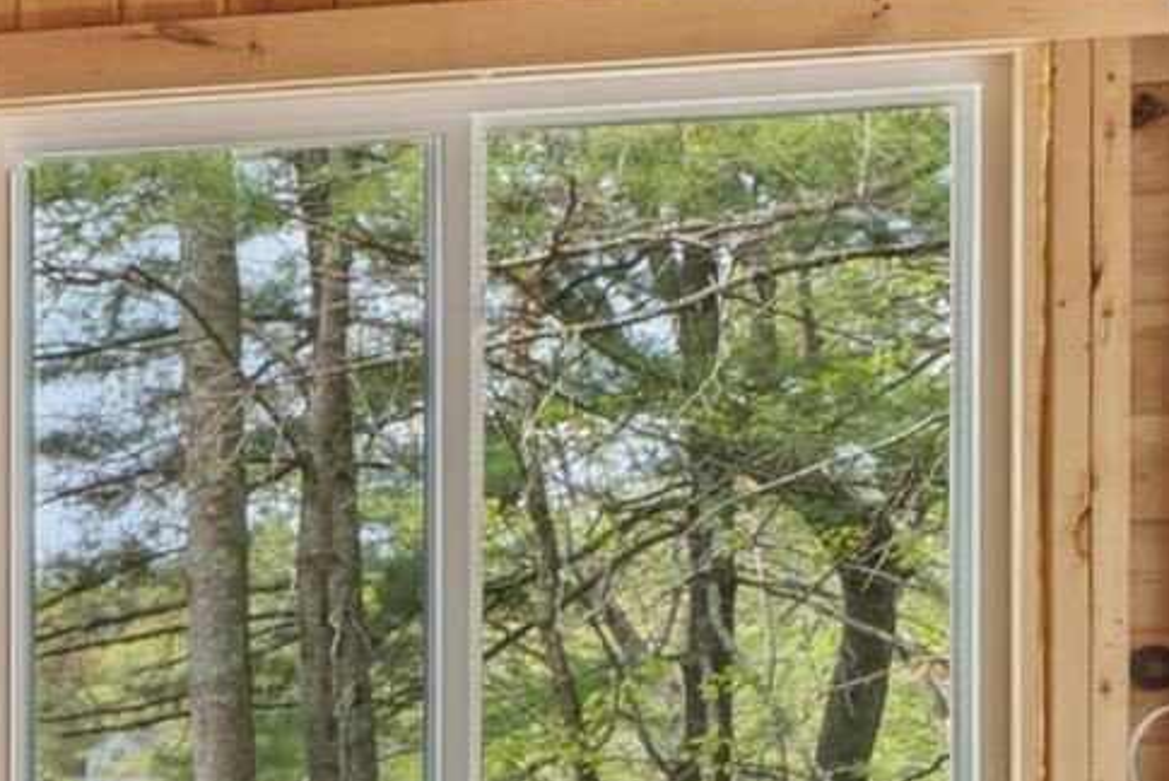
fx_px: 3217
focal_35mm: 99
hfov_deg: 15.4
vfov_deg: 13.7
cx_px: -1335
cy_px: 688
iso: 320
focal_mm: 16
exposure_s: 1/25
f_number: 7.1
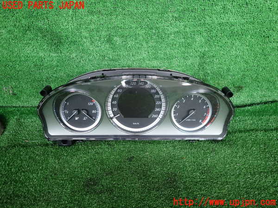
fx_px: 201
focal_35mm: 25
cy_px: 104
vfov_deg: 54.9
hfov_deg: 69.4
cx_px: 139
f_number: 2
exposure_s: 1/125
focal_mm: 4.5
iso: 100
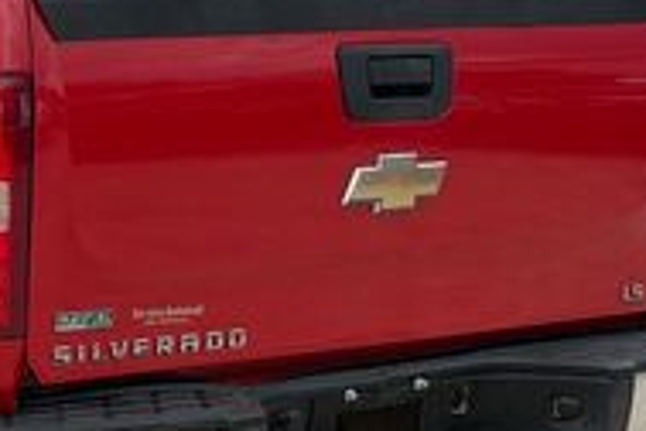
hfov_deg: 11.6
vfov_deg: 8.1
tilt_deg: -8.5
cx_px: -342
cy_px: 195
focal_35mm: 169
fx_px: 3032
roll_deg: -1.2
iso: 80
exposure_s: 1/2577
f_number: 1.78
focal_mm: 6.76
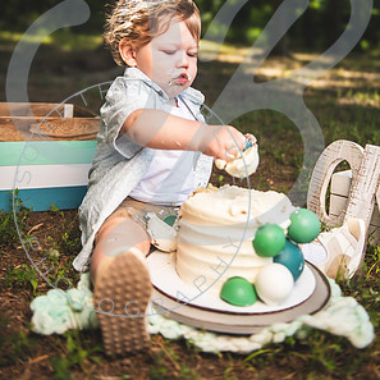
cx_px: 189
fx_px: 609
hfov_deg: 34.7
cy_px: 101
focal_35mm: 49
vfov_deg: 34.1
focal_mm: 38
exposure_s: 1/800
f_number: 2.8
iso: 100
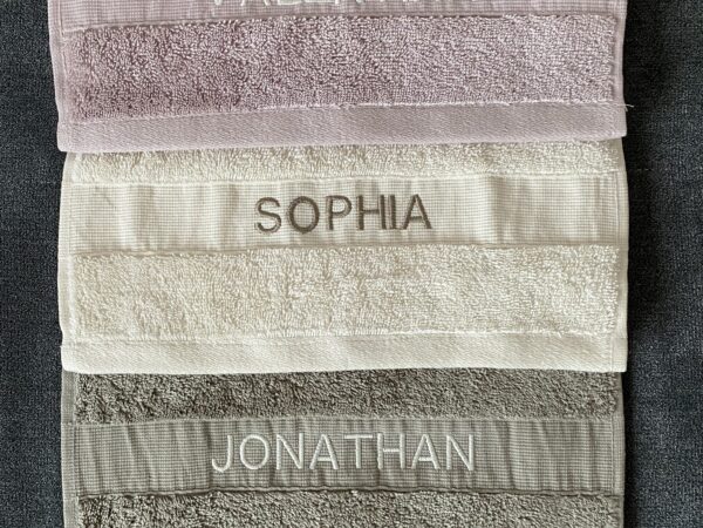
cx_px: 352
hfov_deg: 67.3
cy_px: 264
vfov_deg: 53.1
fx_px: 528
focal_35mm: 26
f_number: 1.8
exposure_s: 1/60
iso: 250
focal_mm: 4.25
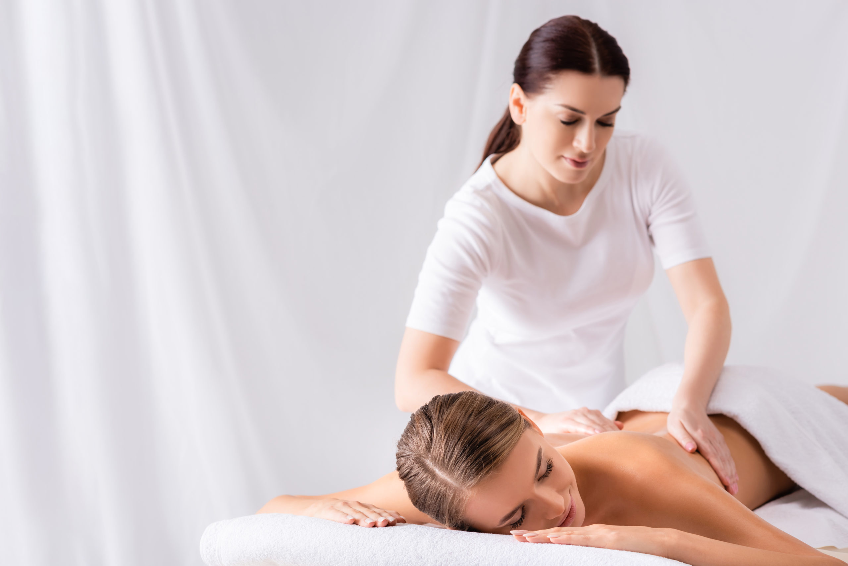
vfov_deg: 16.1
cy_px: 283
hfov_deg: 23.9
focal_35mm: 85
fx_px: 2003
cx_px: 424
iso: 80
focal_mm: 85
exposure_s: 1/200
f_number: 4
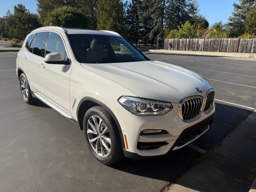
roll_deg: +0.0
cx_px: 128
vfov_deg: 56.8
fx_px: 177
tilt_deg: -17.5
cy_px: 96
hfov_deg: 71.6
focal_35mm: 24
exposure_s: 1/5319
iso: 80
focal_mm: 6.76
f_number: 1.78
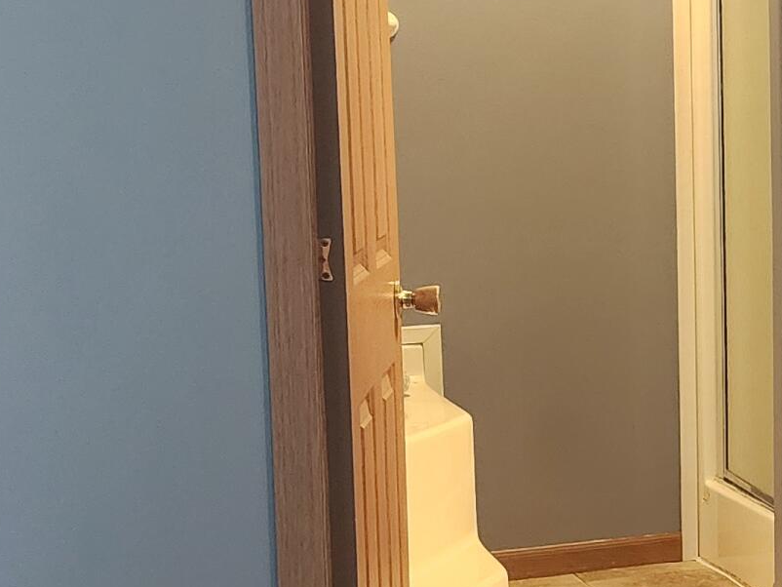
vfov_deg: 17.2
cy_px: 317
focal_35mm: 86
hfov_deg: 18.2
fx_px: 1943
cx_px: 1386
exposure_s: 1/60
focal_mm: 6.4
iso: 640
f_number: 1.8
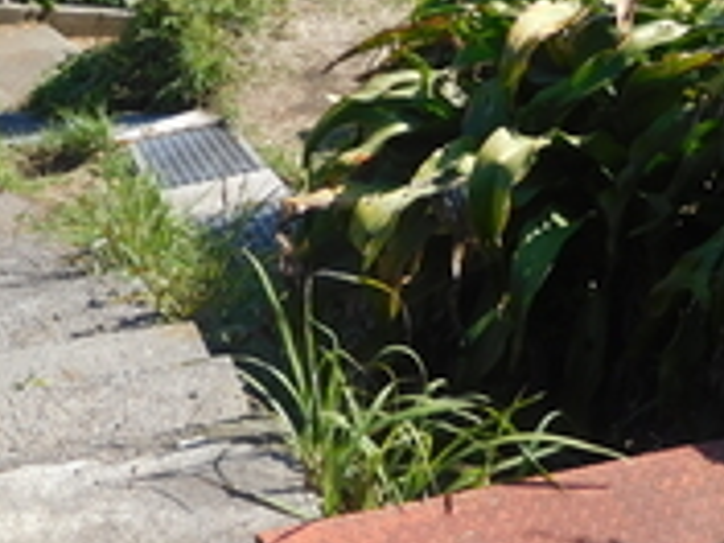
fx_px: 1485
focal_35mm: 71
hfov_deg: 27.1
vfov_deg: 20.3
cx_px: 202
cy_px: 56
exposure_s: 1/640
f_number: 3.4
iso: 125
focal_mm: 4.5
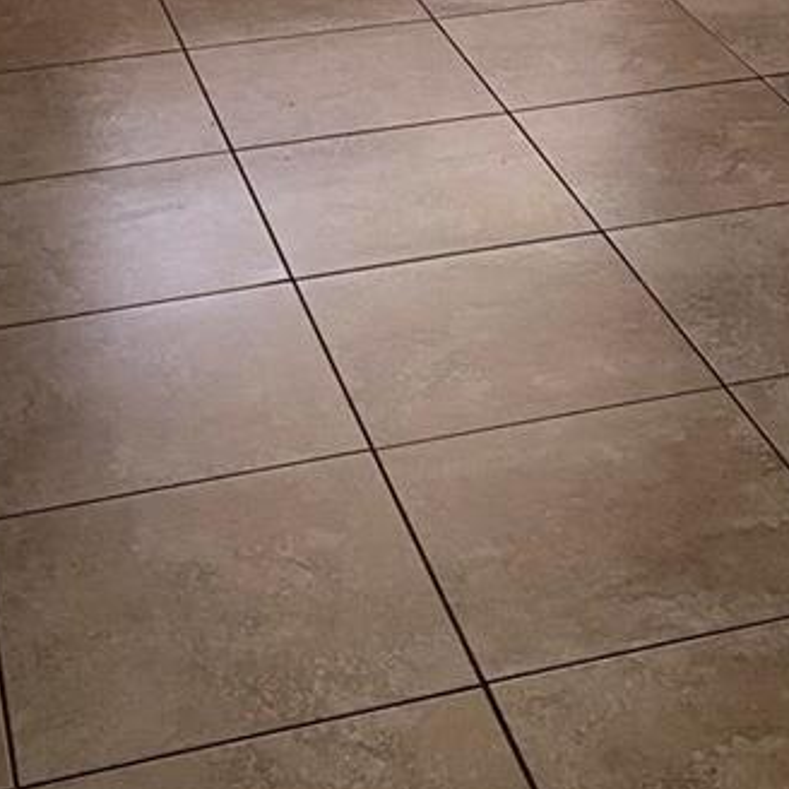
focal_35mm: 84
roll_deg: +0.4
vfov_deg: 19.1
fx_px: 2166
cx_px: 589
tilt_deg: -13.4
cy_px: -233
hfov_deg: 20.5
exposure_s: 1/60
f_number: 1.8
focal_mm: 4.25
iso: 160
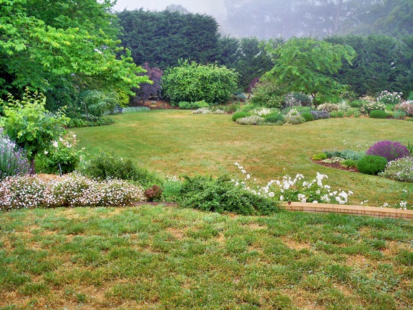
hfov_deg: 52.6
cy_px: 155
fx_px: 418
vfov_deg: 40.7
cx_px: 206
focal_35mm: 35
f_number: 3.1
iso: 80
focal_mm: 6.3
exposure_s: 1/320
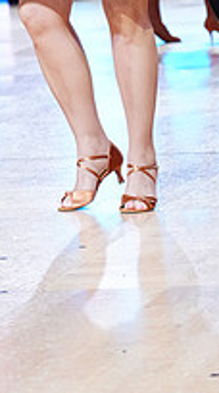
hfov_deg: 5.7
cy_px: -129
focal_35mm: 212
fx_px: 2200
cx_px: 82
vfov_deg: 10.0
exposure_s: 1/250
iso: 2000
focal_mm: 71
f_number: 4
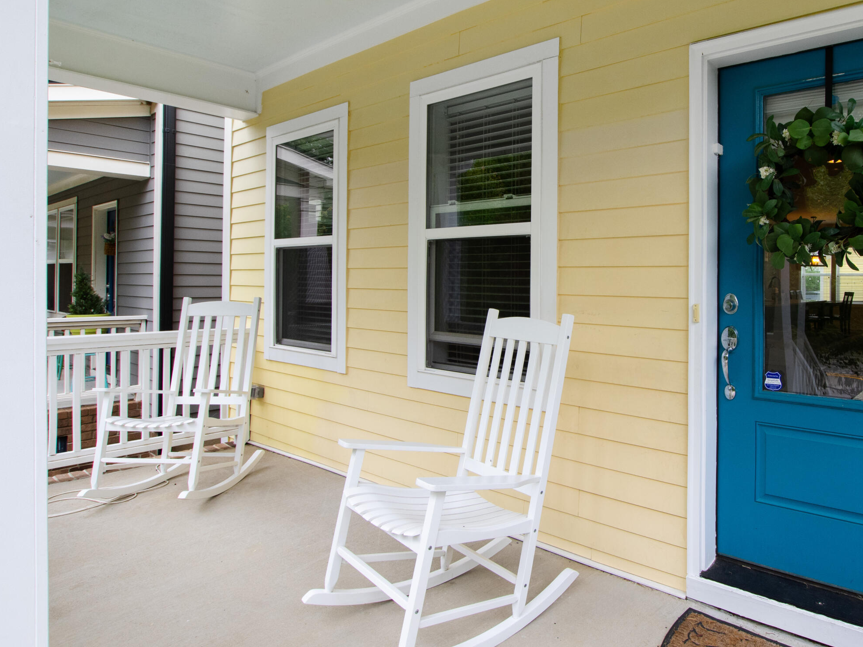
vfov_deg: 60.9
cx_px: 594
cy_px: 286
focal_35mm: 22
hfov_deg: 73.4
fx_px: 548
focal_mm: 10
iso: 400
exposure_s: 1/80
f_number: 8
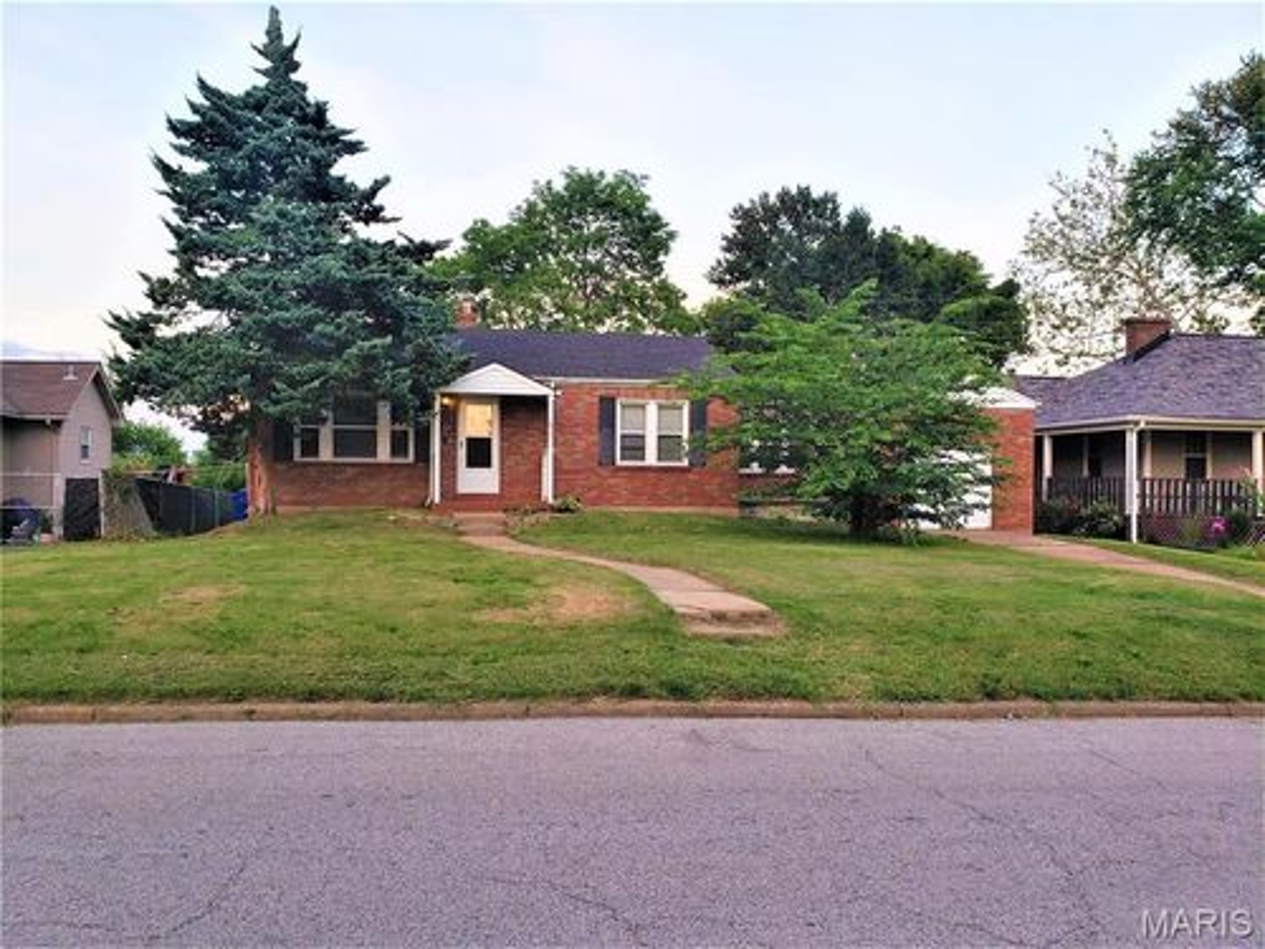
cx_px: 632
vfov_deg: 53.1
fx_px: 950
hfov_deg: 67.3
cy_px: 474
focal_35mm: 26
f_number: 2.4
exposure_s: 1/100
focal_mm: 4.3
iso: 80
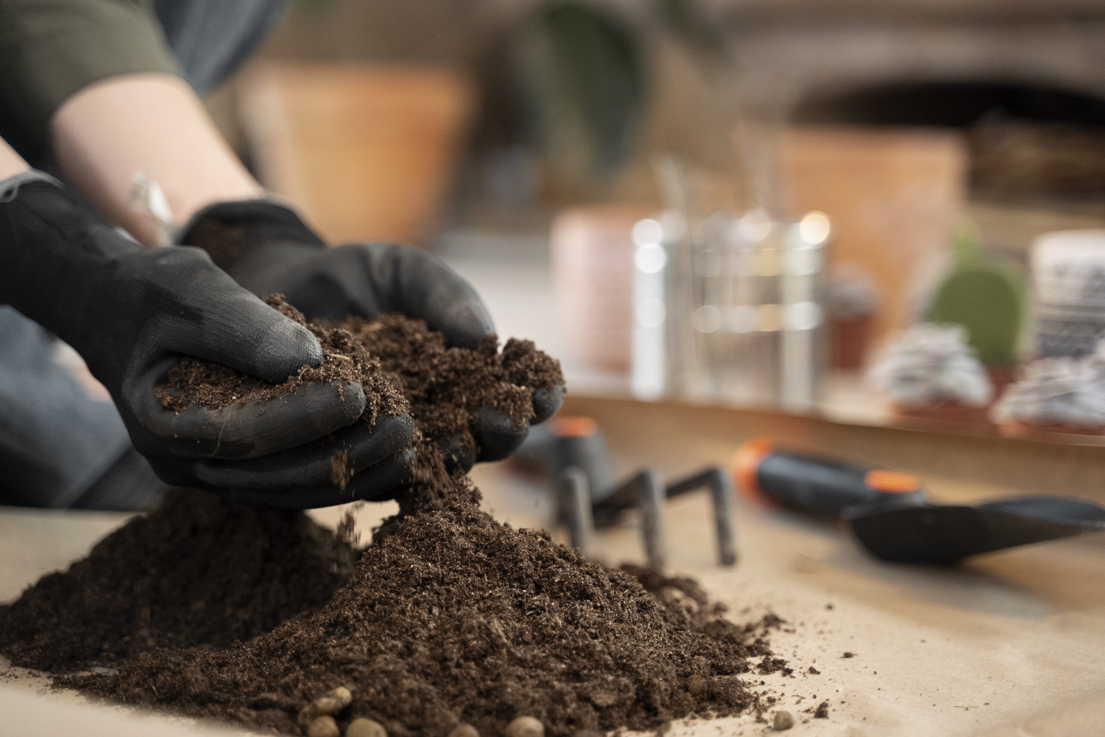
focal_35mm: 72
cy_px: 368
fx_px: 2210
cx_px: 552
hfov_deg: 28.1
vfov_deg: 18.9
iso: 5000
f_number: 2.8
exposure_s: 1/250
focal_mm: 72
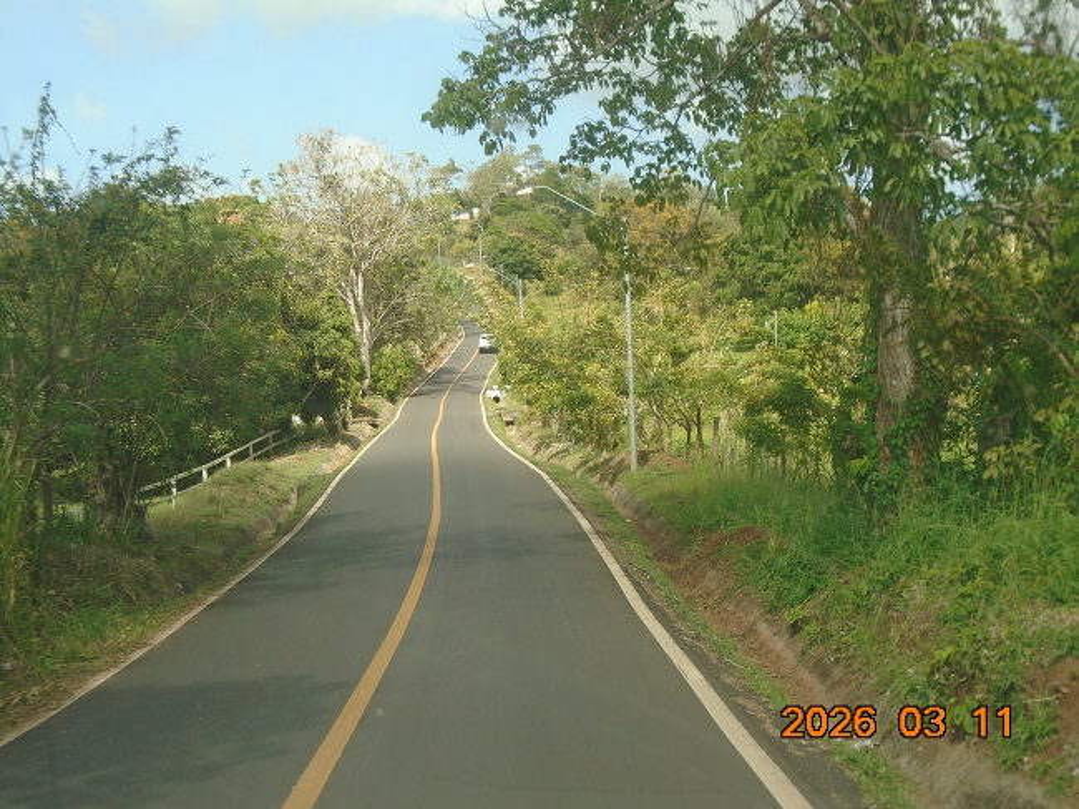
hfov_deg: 38.9
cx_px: 540
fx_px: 1527
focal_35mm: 49
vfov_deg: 29.7
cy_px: 404
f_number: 4.5
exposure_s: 1/250
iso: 100
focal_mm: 8.7
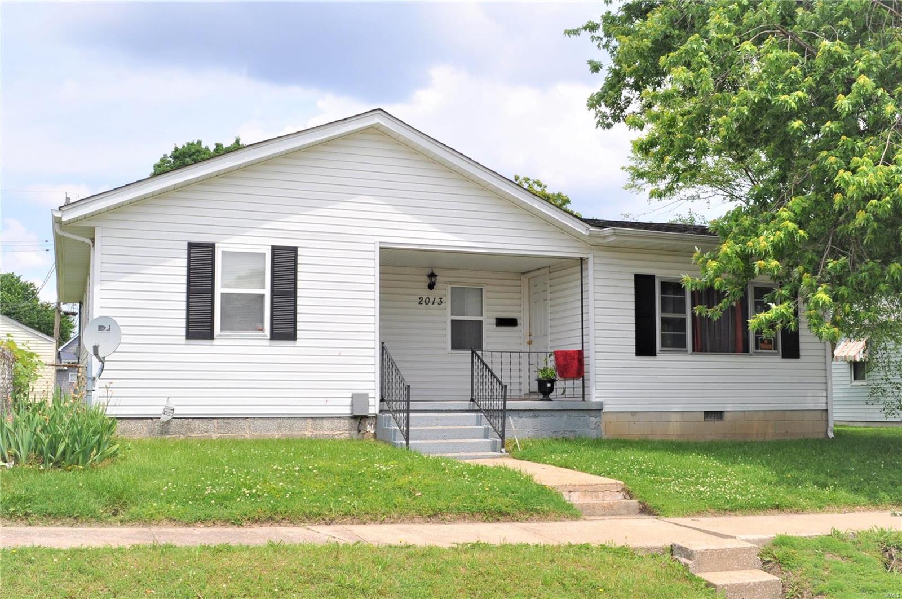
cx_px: 451
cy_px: 300
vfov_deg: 47.8
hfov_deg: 67.5
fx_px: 676
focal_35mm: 27
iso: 200
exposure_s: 1/320
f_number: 9
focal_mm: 18
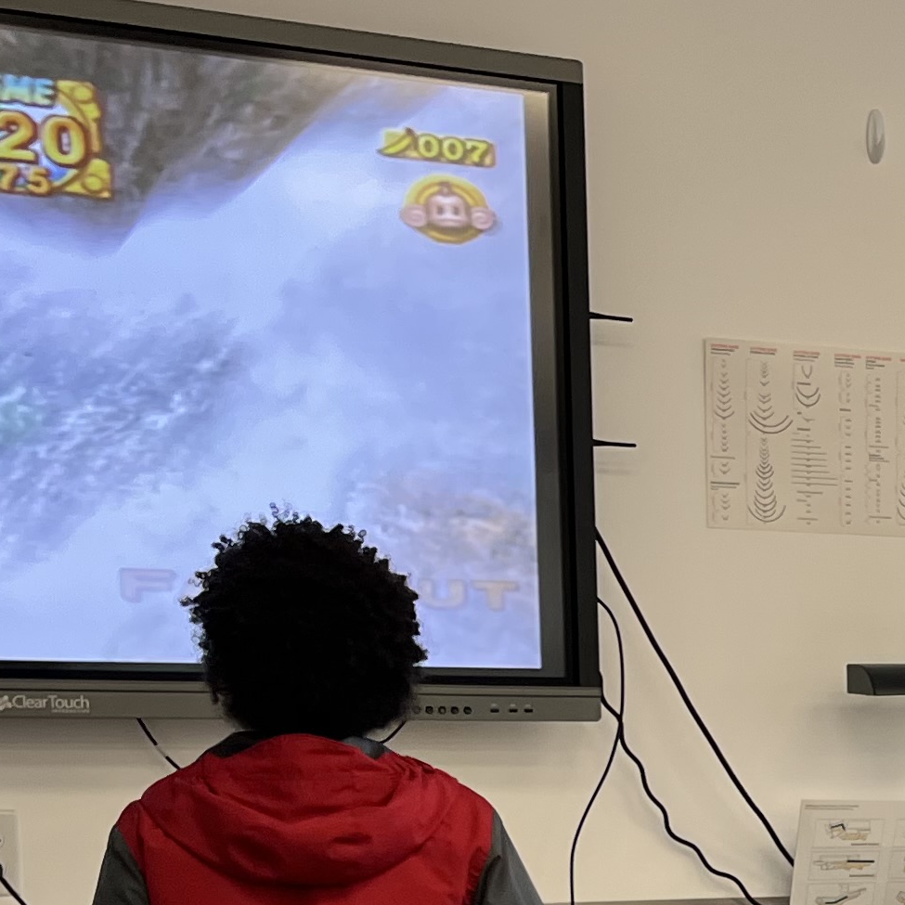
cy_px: 1196
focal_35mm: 95
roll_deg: -0.5
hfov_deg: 17.2
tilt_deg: -11.0
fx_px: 2810
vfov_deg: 17.1
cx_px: 1191
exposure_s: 1/120
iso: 80
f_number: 1.6
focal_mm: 5.1
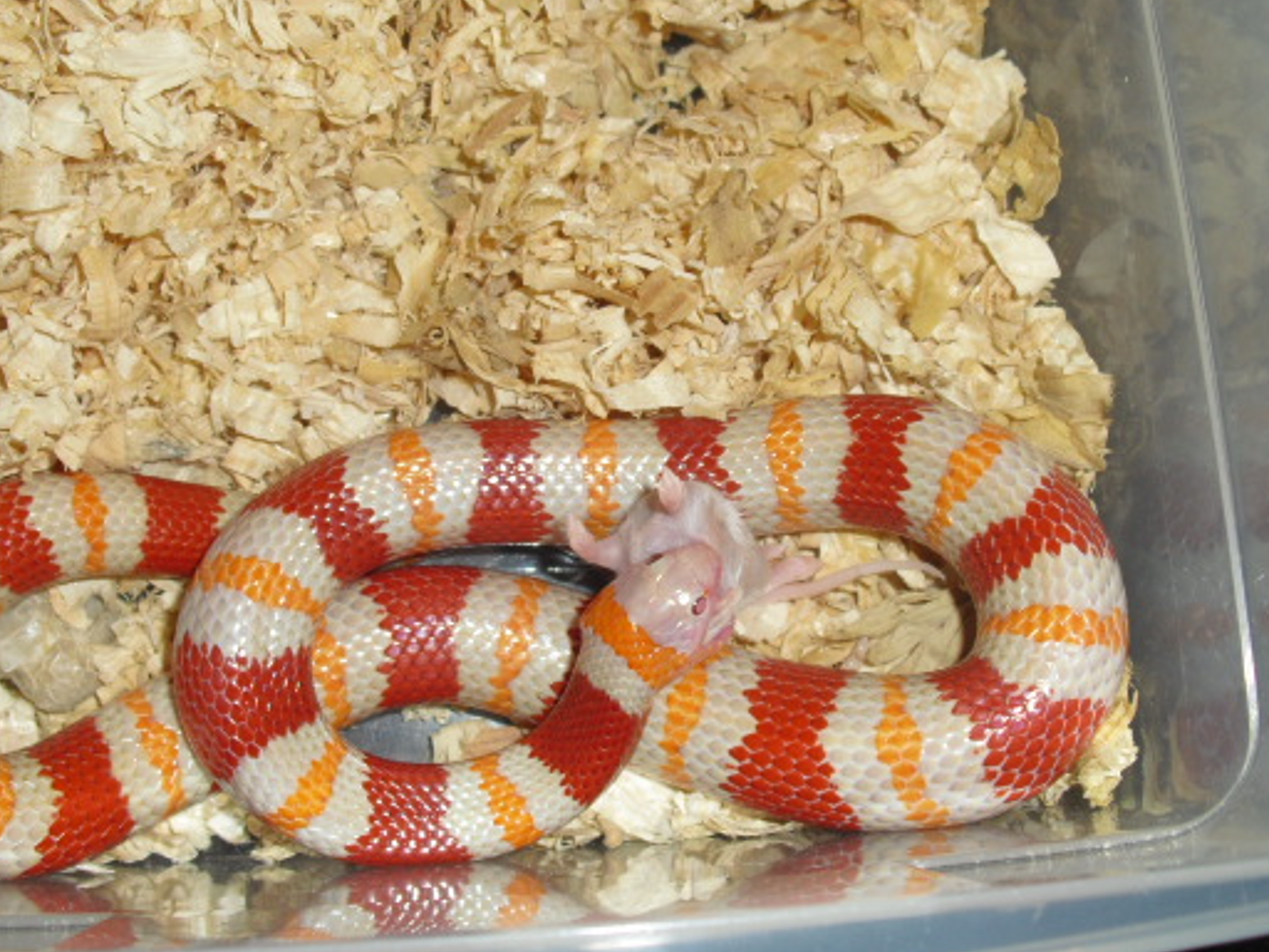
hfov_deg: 42.0
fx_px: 1650
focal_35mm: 45
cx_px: 550
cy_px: 424
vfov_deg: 32.2
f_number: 3.1
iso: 100
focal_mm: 6.3
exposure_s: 1/60
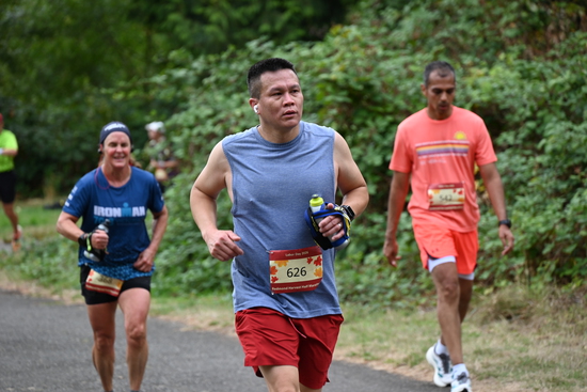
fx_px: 3262
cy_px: 196
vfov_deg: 6.9
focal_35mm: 200
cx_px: 294
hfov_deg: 10.3
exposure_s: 1/320
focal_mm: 200
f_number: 6.3
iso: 400
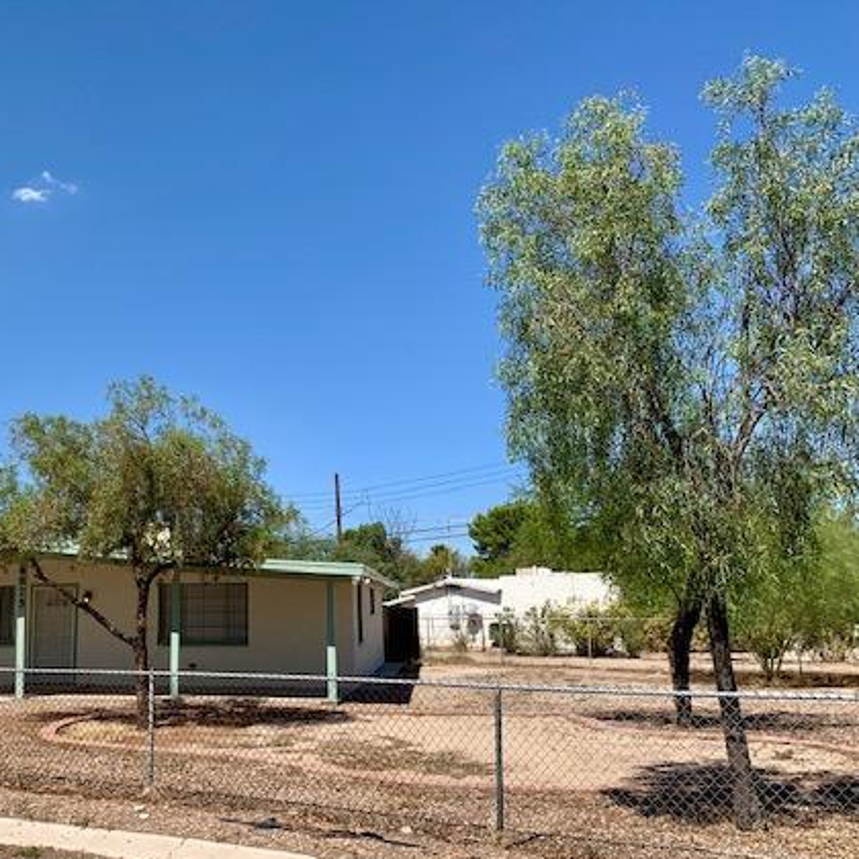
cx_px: 254
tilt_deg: +8.3
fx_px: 983
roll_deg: -0.3
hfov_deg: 46.1
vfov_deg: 47.1
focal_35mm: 35
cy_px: 489
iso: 25
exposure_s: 1/2681
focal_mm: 4.25
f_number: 1.8
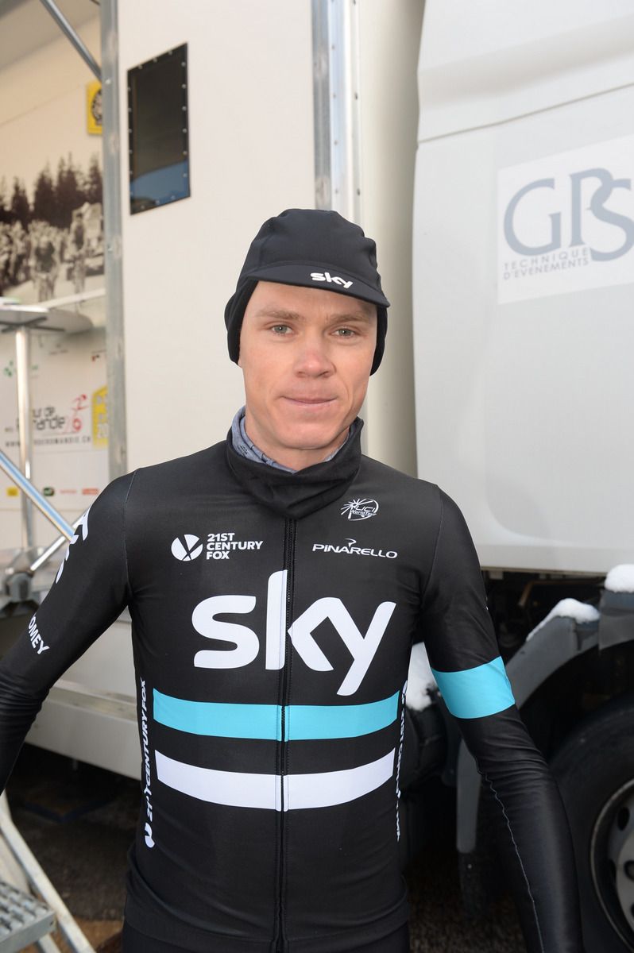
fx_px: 820
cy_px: 476
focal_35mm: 31
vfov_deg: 60.3
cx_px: 317
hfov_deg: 42.3
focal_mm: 31
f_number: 5
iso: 200
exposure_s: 1/250
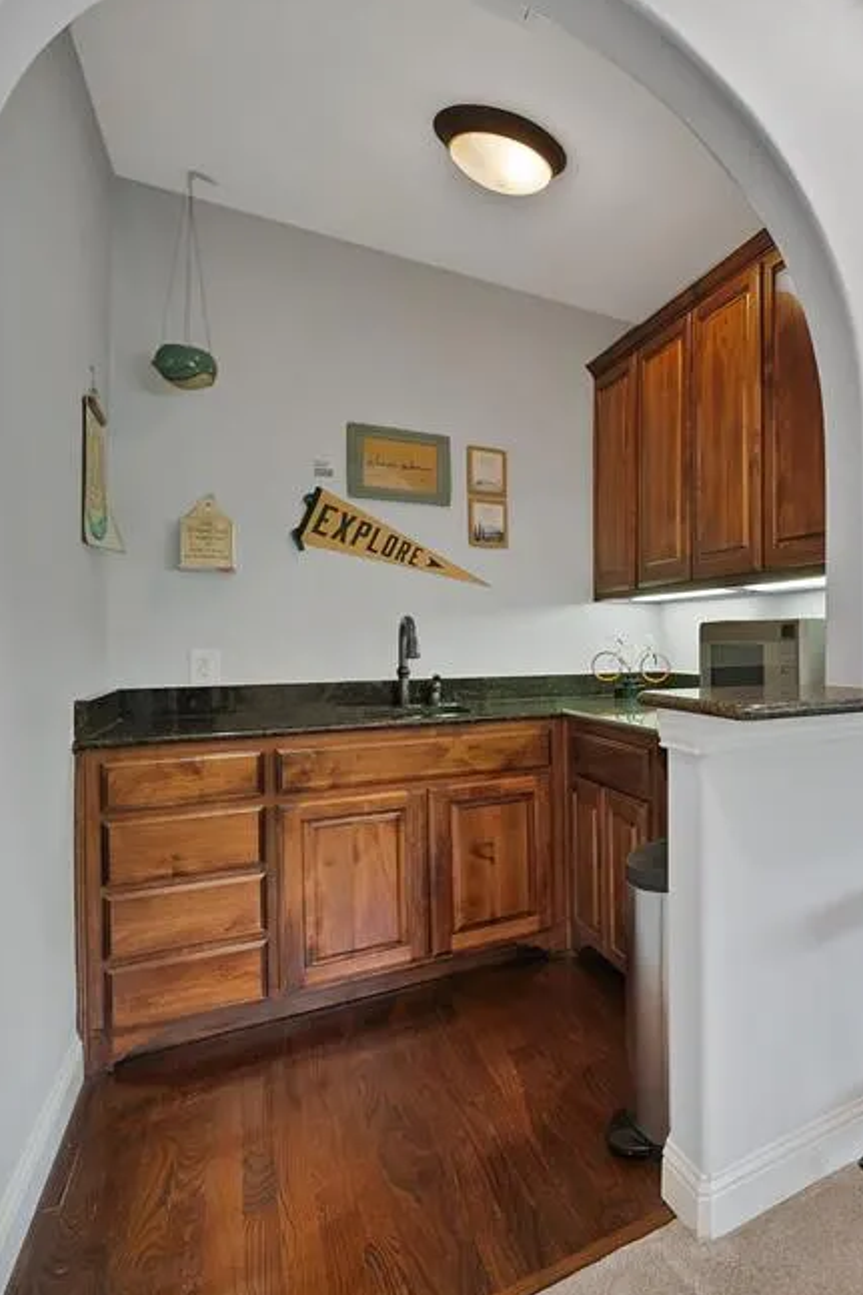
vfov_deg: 86.9
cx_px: 949
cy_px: 640
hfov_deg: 47.1
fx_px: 684
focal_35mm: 19
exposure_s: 1/1.25
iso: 640
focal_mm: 12
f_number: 9
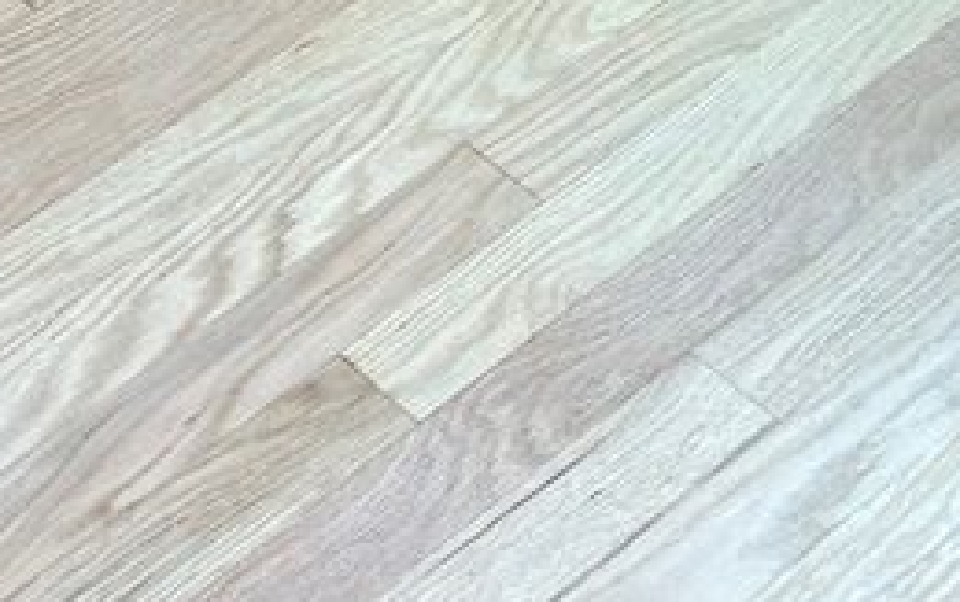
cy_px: -369
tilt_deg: -42.2
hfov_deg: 16.2
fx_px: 2959
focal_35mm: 113
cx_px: -630
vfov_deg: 11.1
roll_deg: +2.2
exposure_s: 1/60
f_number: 1.5
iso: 64
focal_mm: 5.7
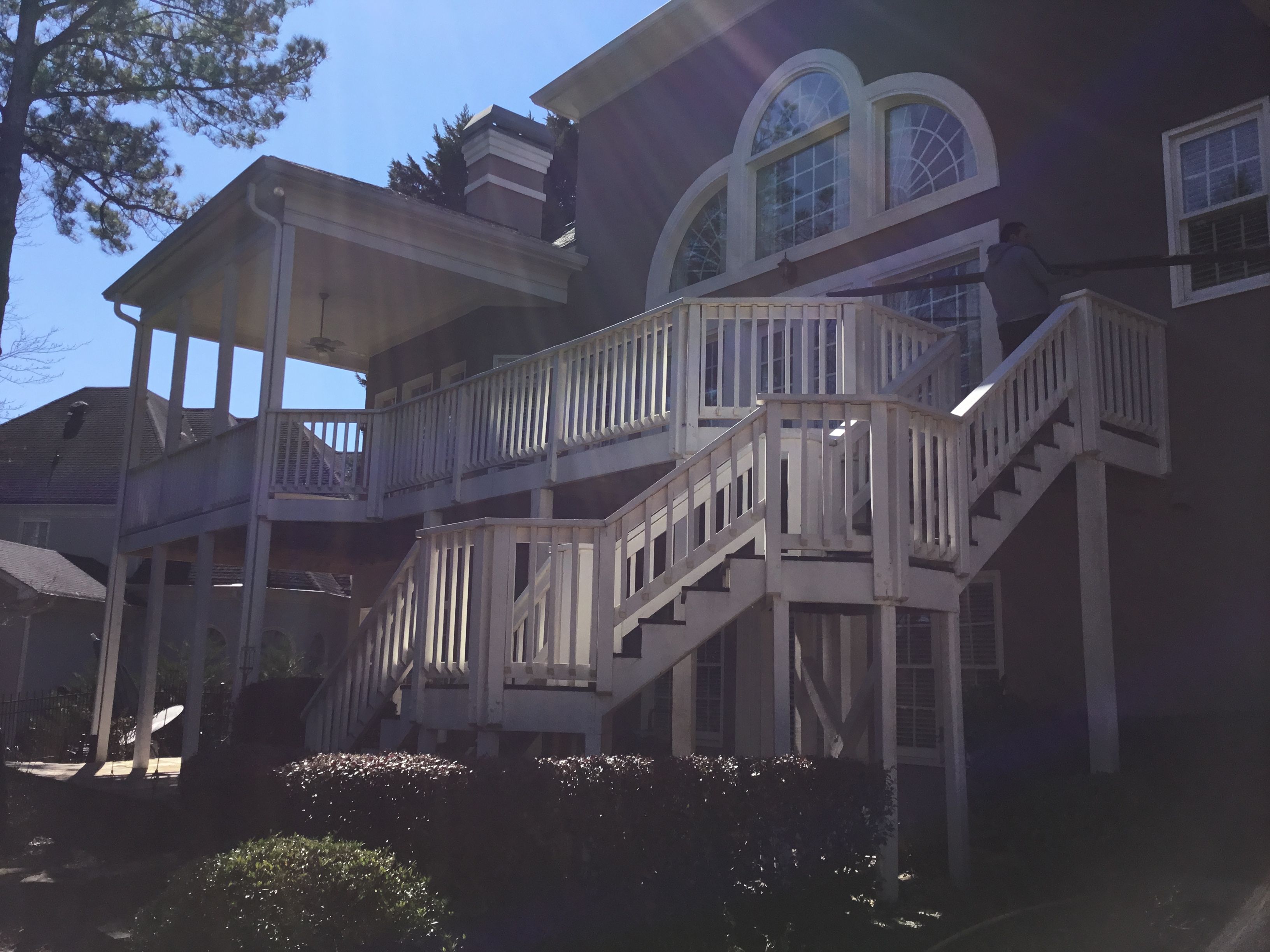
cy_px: 476
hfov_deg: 58.4
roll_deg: -1.0
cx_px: 635
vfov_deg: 45.4
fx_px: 1137
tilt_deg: +9.2
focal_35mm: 31
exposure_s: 1/1431
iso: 25
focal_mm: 3.3
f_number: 2.4
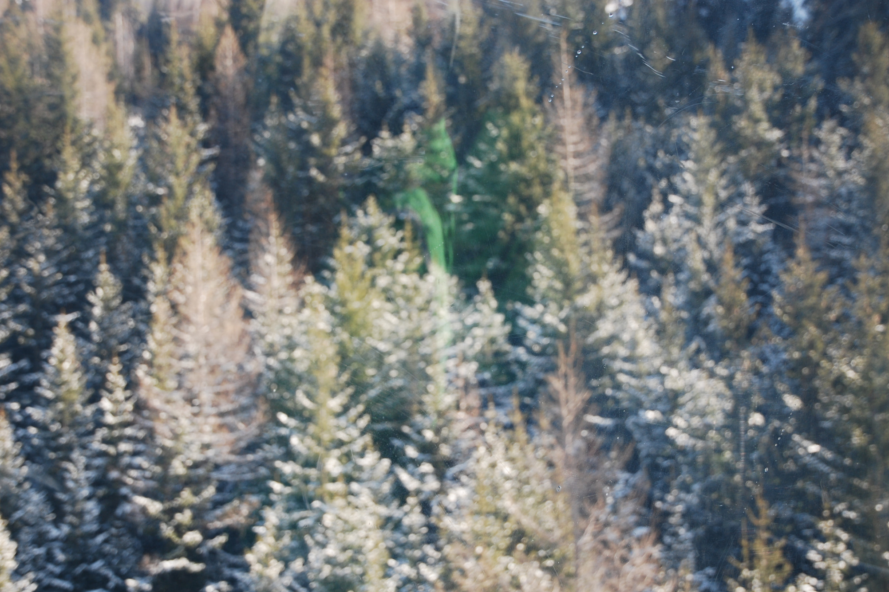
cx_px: 449
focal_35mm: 43
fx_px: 1062
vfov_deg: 31.2
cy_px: 301
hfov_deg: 45.4
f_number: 5
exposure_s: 1/100
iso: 200
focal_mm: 28
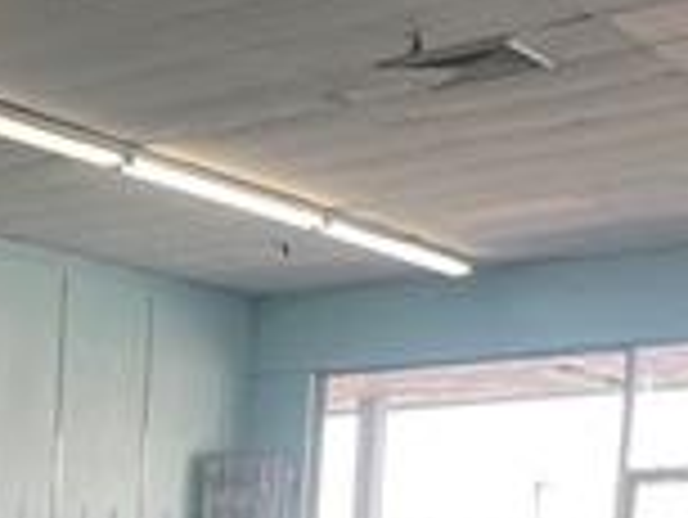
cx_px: -459
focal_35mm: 87
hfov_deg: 18.7
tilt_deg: -10.7
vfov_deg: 14.9
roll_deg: +1.0
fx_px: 1730
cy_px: 914
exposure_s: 1/120
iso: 100
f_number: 1.8
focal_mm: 1.57
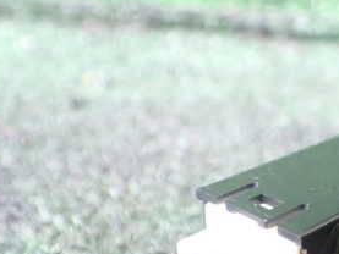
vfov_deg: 22.1
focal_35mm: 65
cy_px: 225
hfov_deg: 28.2
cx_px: 332
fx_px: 637
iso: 1250
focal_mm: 5.4
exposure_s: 1/30
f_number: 2.3
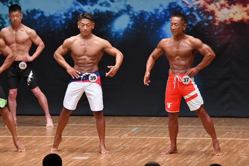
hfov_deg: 7.2
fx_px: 1970
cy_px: 83
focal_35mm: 285
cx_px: 124
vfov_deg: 4.8
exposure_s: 1/400
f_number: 5.6
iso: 6400
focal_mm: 190
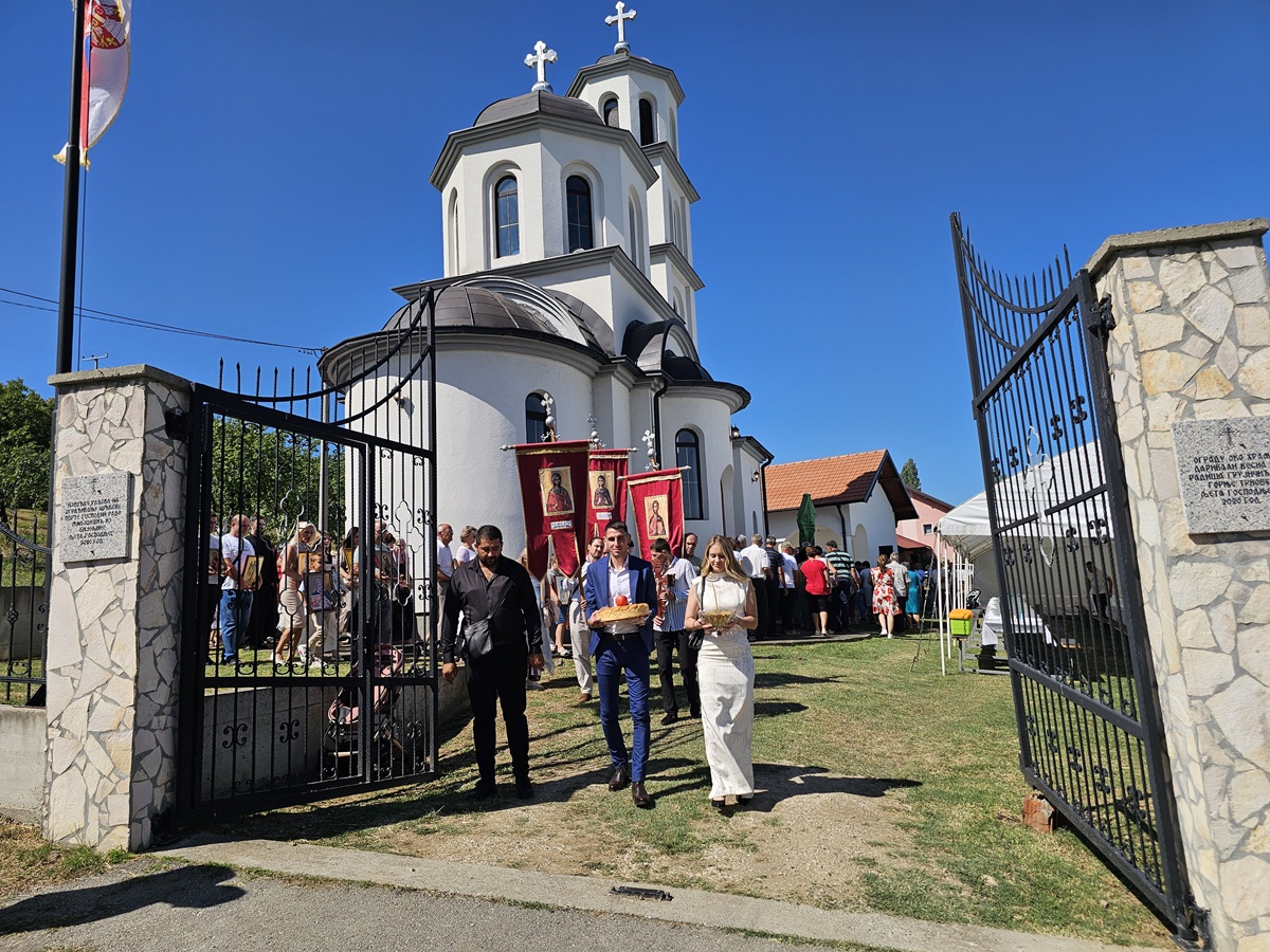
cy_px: 476
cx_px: 635
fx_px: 844
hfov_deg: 73.9
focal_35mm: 23
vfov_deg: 58.9
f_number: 1.7
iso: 10
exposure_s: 1/1044
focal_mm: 6.3
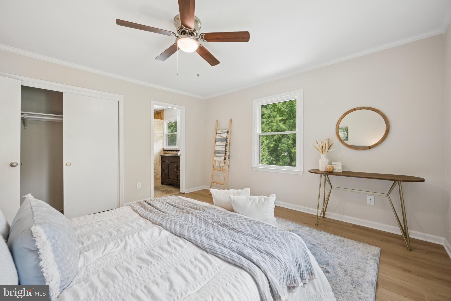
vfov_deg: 81.2
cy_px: 150
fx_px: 175
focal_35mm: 14
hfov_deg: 104.3
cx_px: 226
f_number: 8
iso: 200
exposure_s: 1/10
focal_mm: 14
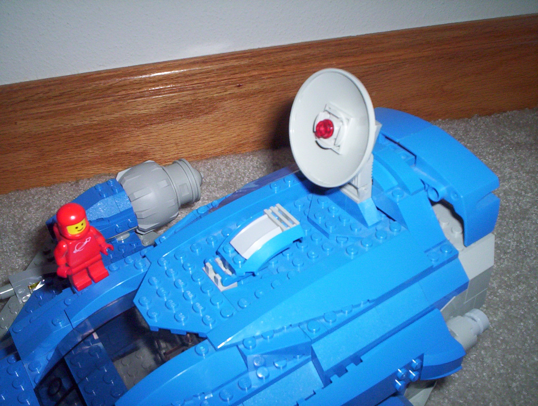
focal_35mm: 38
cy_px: 203
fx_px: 592
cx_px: 269
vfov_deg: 37.9
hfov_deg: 48.9
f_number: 4.5
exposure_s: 1/60
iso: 140
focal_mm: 4.99
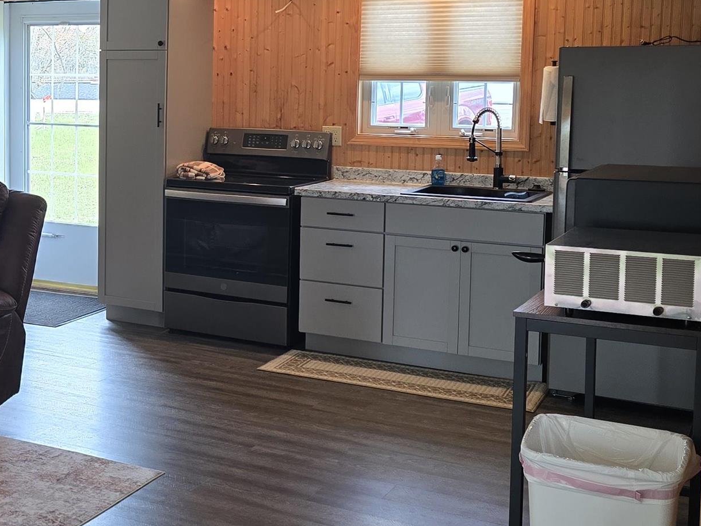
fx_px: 1175
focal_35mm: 58
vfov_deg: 25.1
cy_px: 181
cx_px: 13
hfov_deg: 31.0
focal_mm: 6.3
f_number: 1.7
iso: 100
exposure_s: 1/120
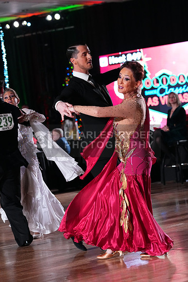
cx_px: 94
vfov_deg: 15.9
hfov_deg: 10.6
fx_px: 1010
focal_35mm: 129
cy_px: 141
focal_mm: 129
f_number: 5
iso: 6400
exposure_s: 1/400
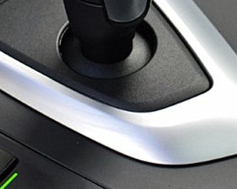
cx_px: 139
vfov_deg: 8.0
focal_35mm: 191
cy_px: -73
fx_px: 1339
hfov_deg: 10.1
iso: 400
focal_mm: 30
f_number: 8
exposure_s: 1/80
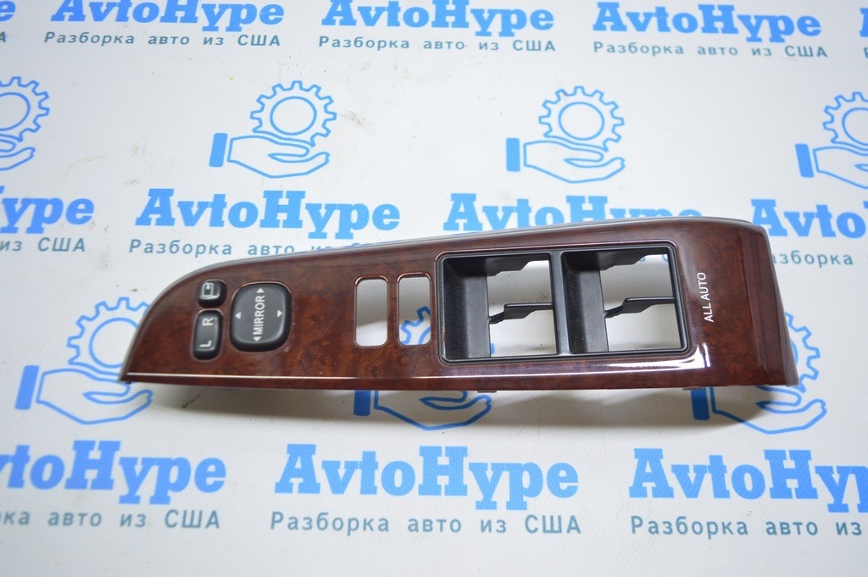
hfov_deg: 62.0
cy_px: 288
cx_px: 434
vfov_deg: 43.5
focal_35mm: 30
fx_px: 723
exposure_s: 1/50
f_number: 3.8
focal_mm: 20
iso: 400
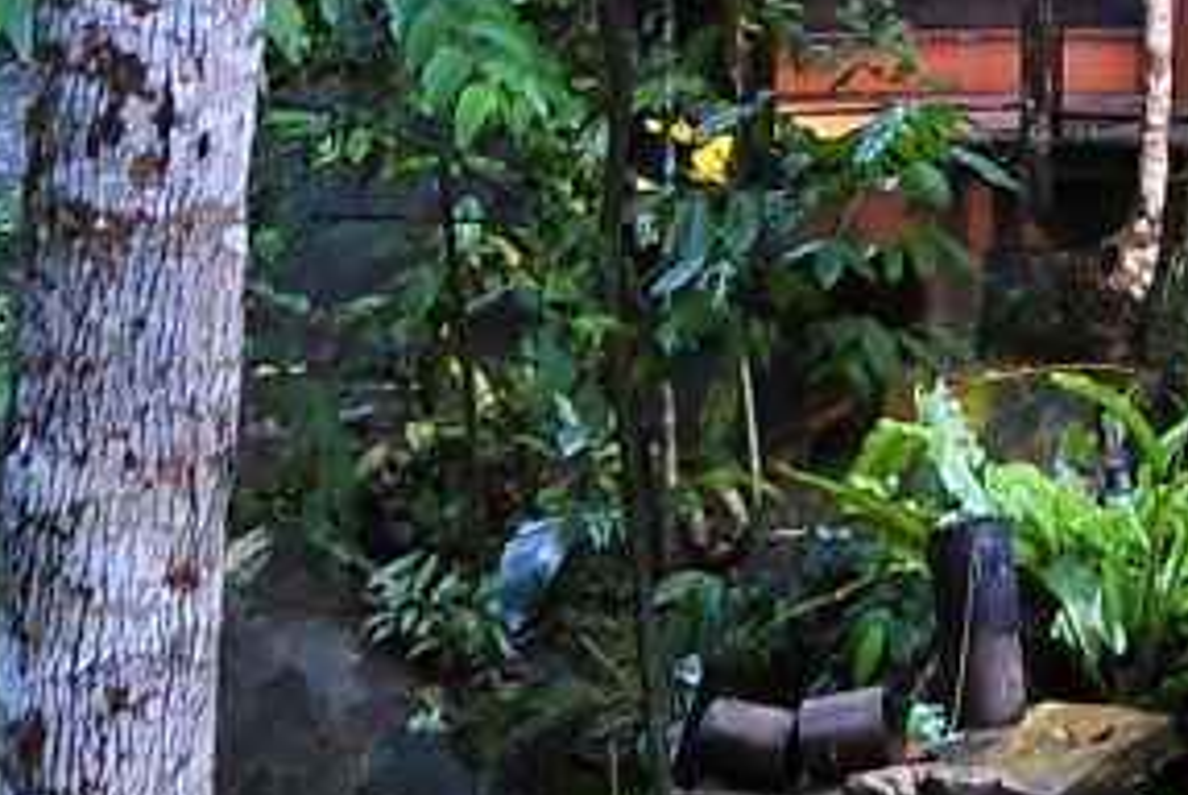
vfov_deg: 8.6
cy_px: -1068
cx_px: 1664
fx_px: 4823
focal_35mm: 146
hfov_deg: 13.4
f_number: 2.8
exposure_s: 1/1.3
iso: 200
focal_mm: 14
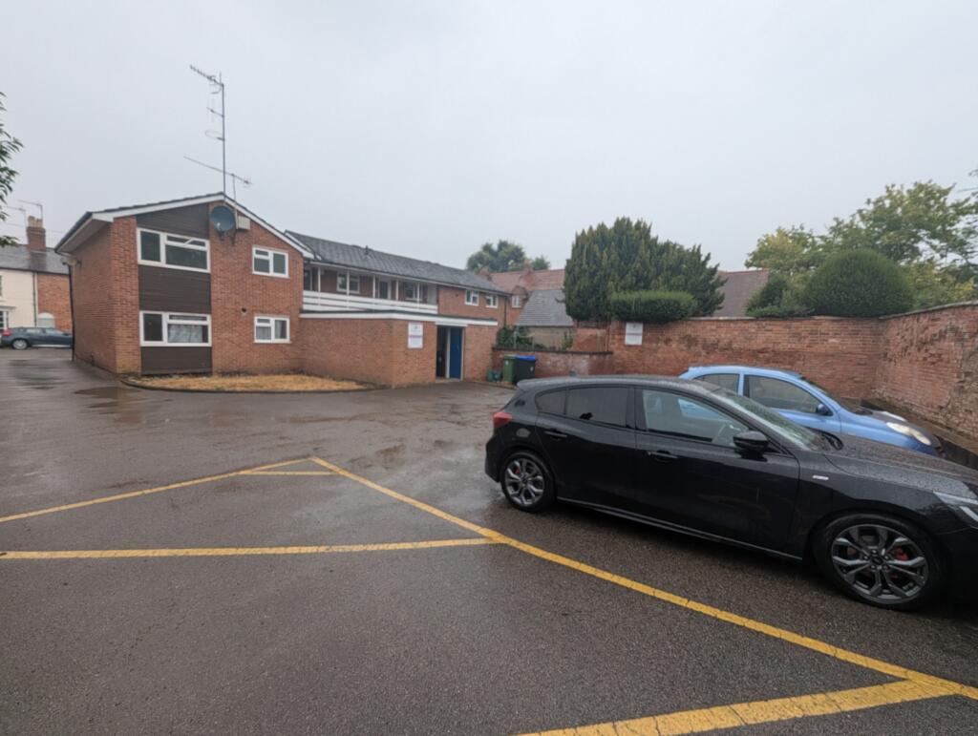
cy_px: 368
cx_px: 489
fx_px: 368
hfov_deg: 106.1
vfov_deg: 90.1
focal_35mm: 13
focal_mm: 1.95
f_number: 2.2
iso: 51
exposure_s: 1/290
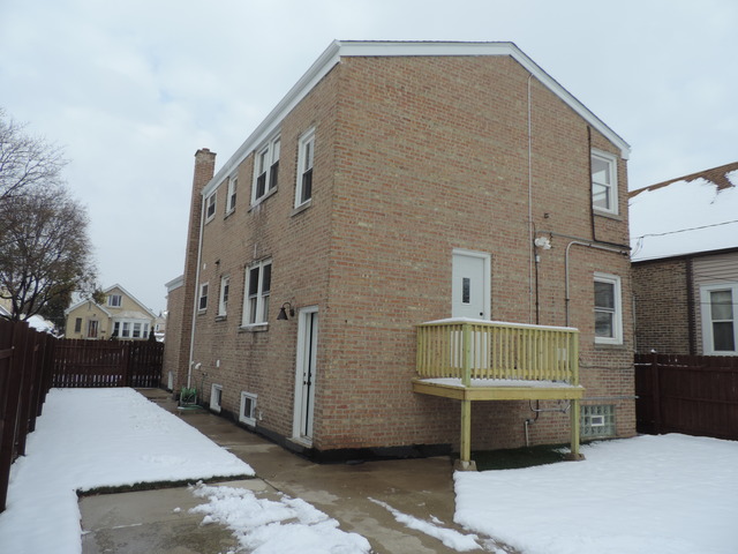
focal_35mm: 24
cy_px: 277
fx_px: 512
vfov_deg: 56.8
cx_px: 369
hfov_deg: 71.6
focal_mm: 4.3
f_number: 3
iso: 80
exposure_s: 1/640
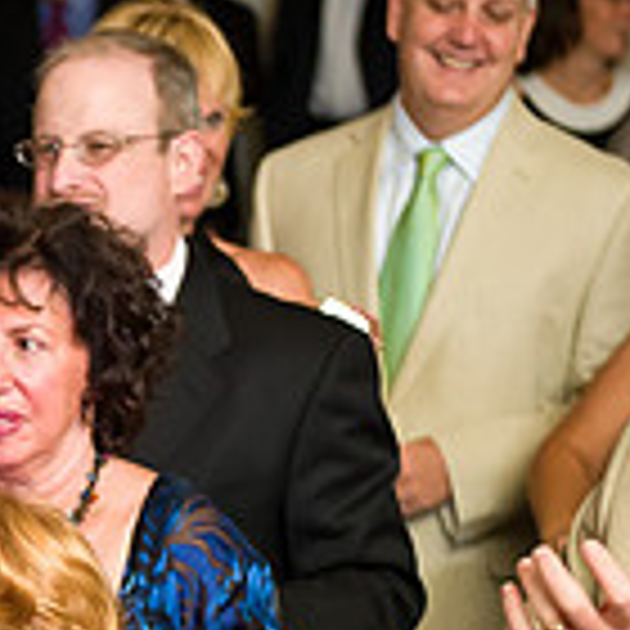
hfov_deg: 8.1
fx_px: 4345
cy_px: 792
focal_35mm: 211
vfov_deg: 8.2
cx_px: -284
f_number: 3.2
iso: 1600
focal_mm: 60
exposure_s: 1/125
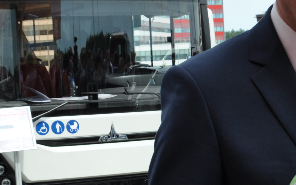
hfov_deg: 13.5
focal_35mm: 153
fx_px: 1238
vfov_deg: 8.5
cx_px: 249
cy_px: 93
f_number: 10
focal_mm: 35
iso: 250
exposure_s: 1/250
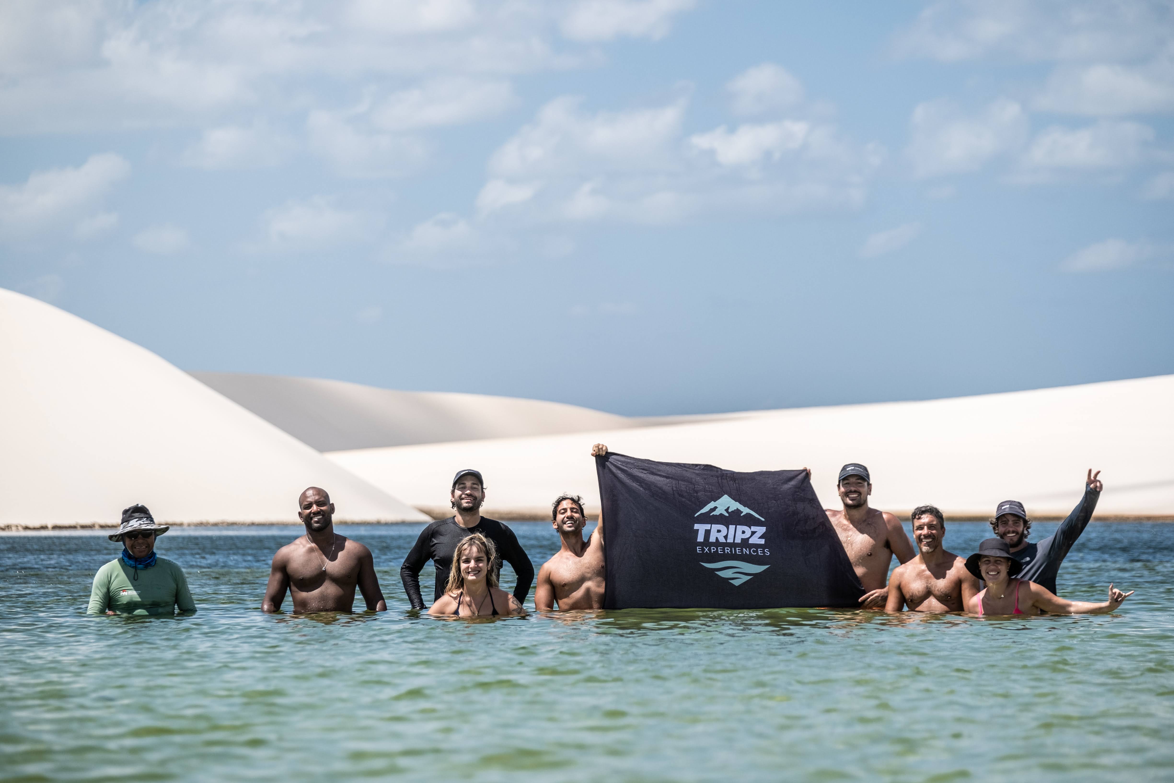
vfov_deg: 8.3
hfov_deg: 12.4
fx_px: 5413
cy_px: 392
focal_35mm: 166
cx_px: 587
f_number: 3.6
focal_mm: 110.6
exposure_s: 1/3200
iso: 320
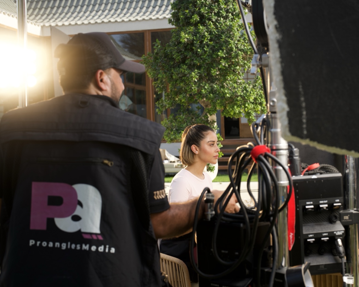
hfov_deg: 33.0
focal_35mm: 57
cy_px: 144
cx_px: 206
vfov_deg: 26.7
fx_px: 606
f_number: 5
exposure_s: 1/200
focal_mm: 50
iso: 200
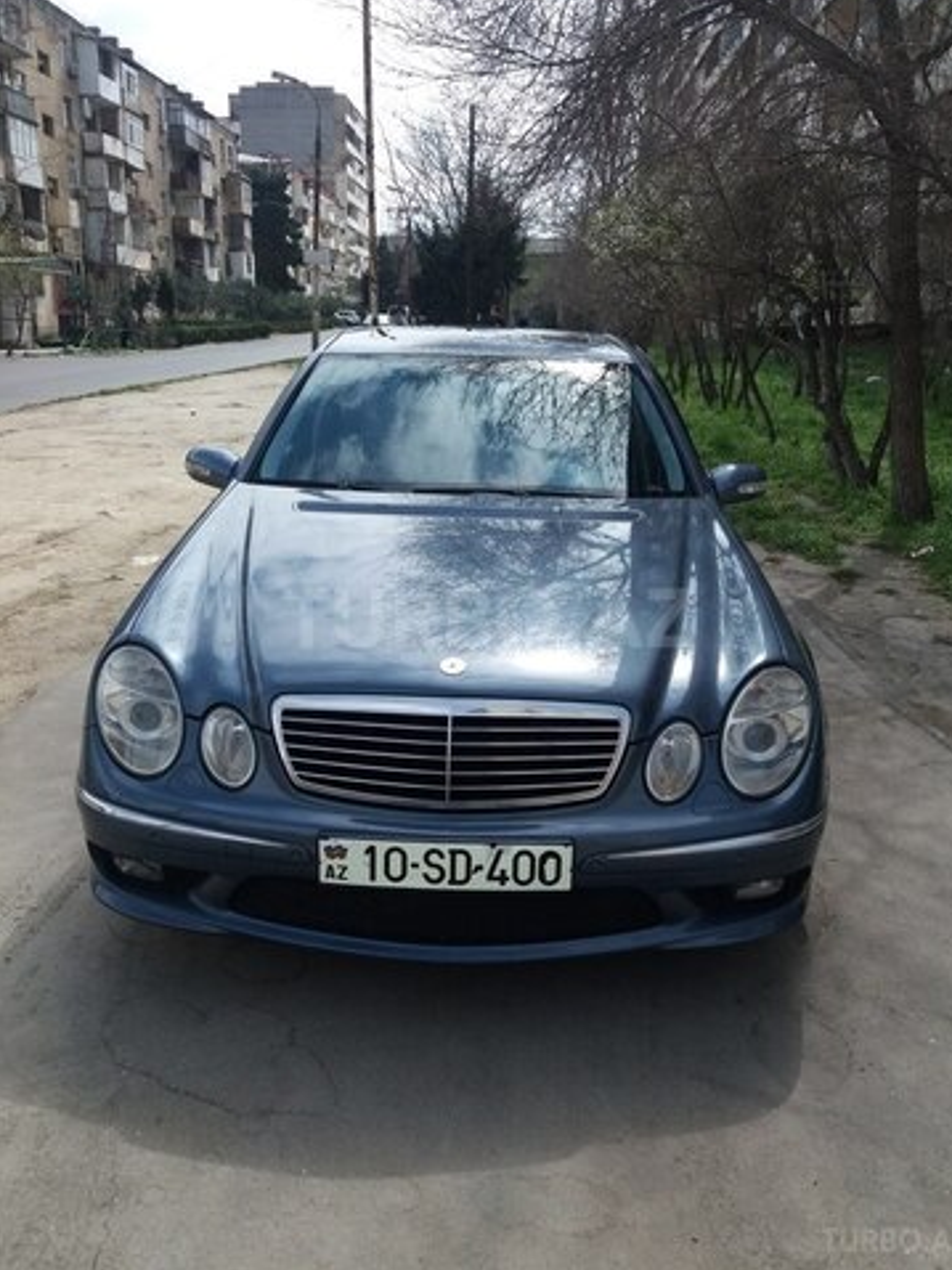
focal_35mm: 29
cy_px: 618
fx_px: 1064
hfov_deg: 48.2
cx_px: 488
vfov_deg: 61.7
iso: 64
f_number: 1.9
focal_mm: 3.7
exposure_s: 1/1378
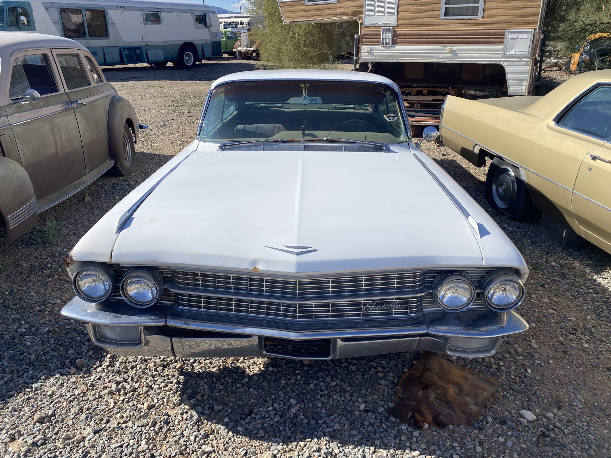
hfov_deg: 67.3
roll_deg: +0.1
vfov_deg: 53.1
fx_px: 459
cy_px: 229
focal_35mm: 26
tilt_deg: -22.8
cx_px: 306
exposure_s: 1/4444
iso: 32
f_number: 1.8
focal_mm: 4.25
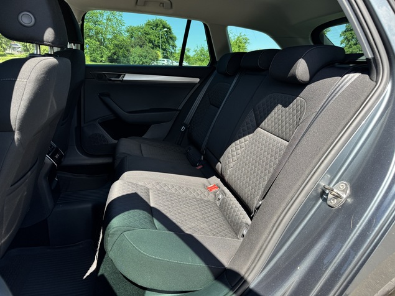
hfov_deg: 71.6
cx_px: 198
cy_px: 148
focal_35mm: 24
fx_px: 274
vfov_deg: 56.8
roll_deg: -1.8
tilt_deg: -17.6
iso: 80
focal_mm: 6.76
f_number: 1.78
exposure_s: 1/495
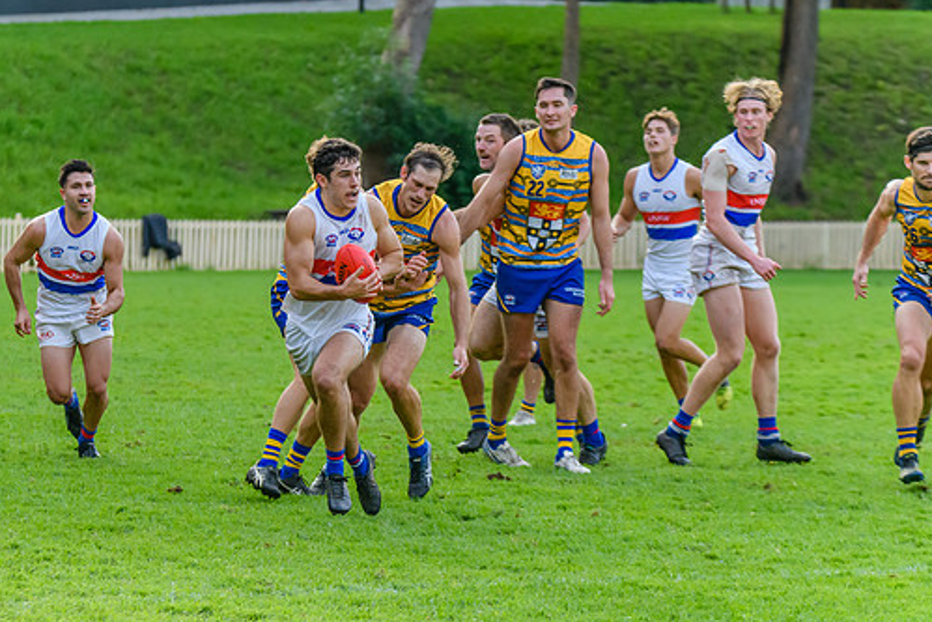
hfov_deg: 6.9
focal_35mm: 300
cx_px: 307
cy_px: 311
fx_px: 7768
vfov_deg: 4.6
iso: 3200
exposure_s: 1/1600
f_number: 5.3
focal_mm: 200
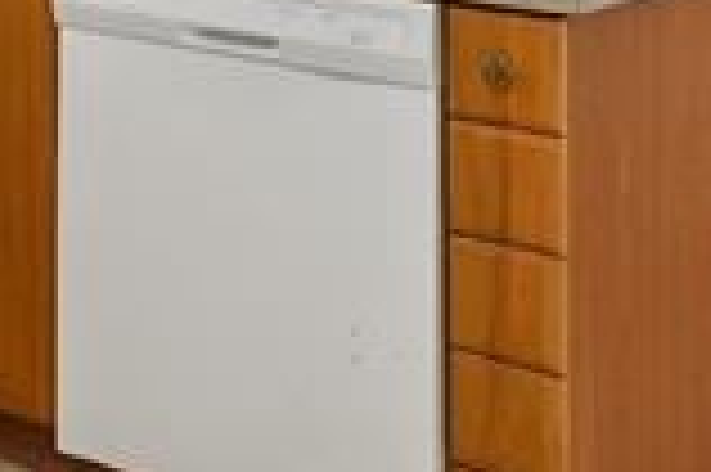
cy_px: -360
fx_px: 1914
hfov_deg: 18.3
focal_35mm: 97
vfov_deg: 12.9
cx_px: -405
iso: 800
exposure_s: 1/25
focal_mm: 10
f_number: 8
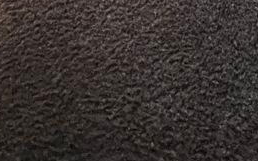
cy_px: -374
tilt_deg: -20.5
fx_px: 562
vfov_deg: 10.0
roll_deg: -2.3
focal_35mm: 80
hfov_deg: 25.8
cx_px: 129
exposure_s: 1/30
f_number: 1.8
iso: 1000
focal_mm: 1.57
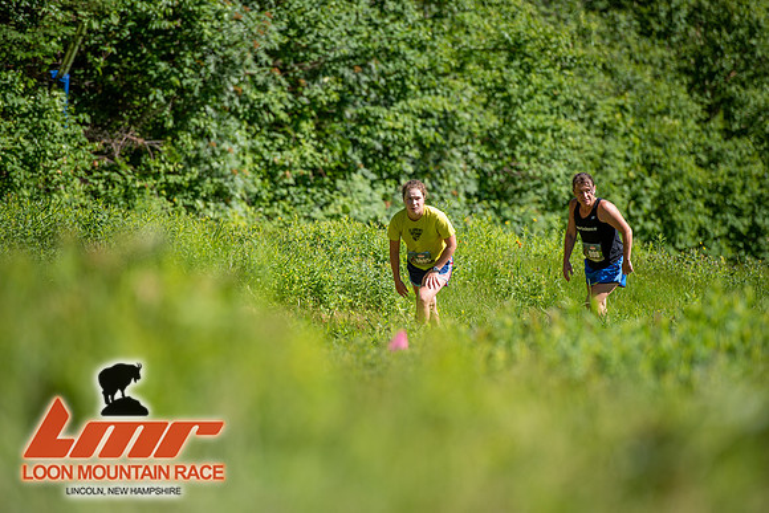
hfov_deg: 10.3
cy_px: 256
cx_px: 384
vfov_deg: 6.9
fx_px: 4273
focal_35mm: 200
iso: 100
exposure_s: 1/800
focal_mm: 200
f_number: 3.5
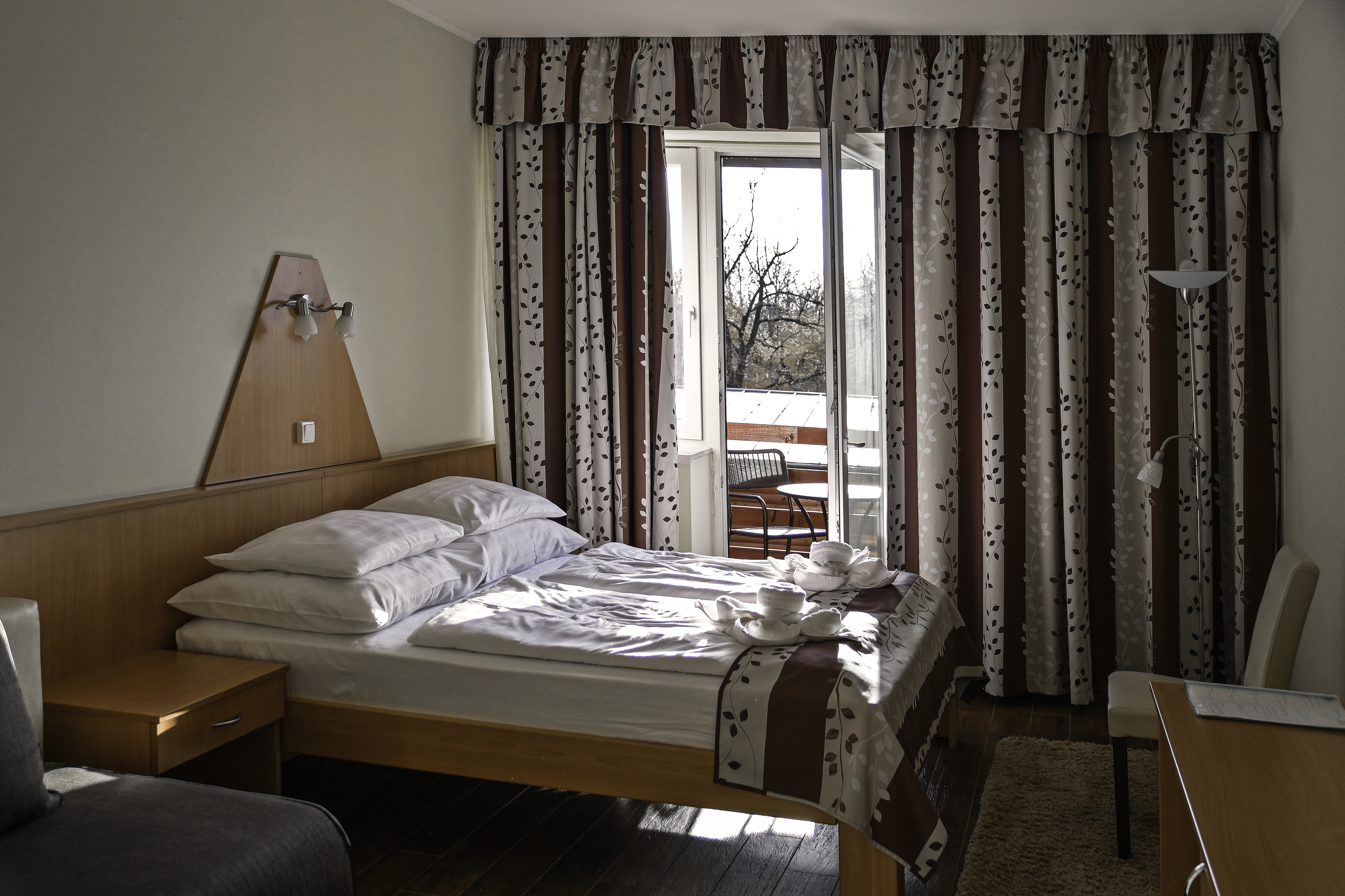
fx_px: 1233
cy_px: 448
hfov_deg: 57.2
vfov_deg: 40.0
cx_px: 672
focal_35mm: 33
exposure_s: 1/125
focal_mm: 22
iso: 100
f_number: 3.2
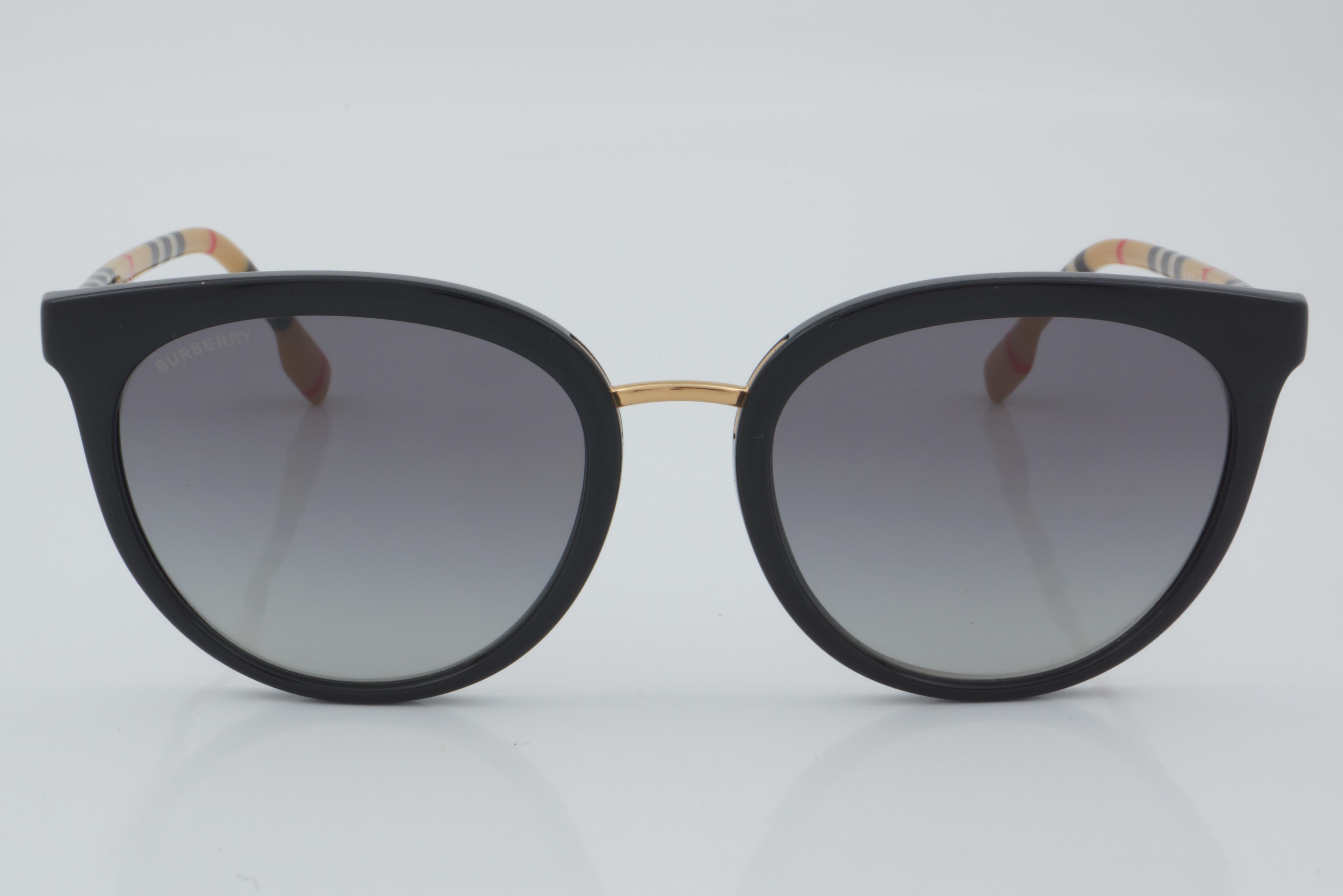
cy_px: 448
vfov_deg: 16.6
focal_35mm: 82
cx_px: 672
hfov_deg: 24.6
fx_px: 3077
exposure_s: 1/4
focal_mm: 55
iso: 100
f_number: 32
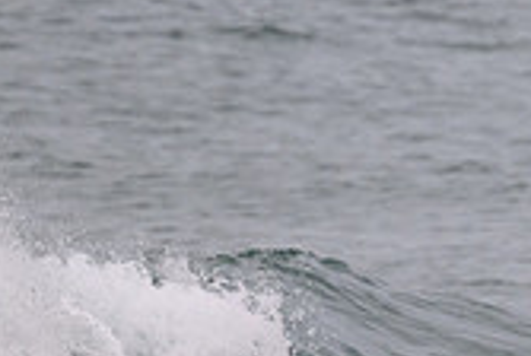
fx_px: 40945
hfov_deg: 0.7
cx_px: 855
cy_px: 421
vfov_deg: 0.5
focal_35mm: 2771
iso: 2000
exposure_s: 1/1600
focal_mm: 800
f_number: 11
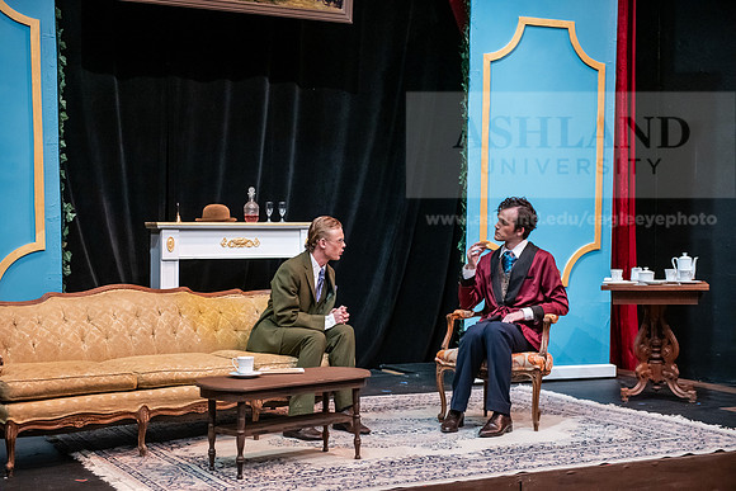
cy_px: 246
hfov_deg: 32.4
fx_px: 1268
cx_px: 368
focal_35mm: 62
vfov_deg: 21.9
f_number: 3.2
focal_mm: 62
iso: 3200
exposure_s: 1/200
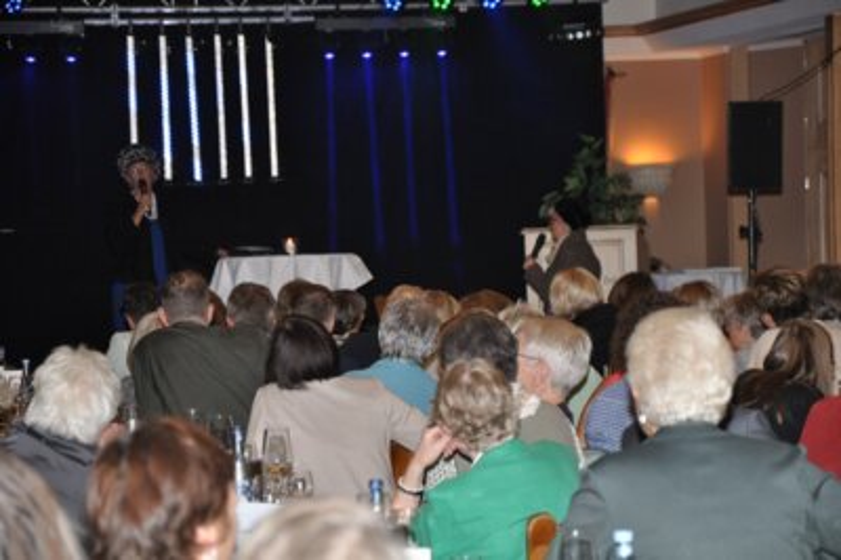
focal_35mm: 158
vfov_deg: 8.7
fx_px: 3676
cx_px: 420
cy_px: 280
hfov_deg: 13.1
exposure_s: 1/60
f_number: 5.6
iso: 800
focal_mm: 105
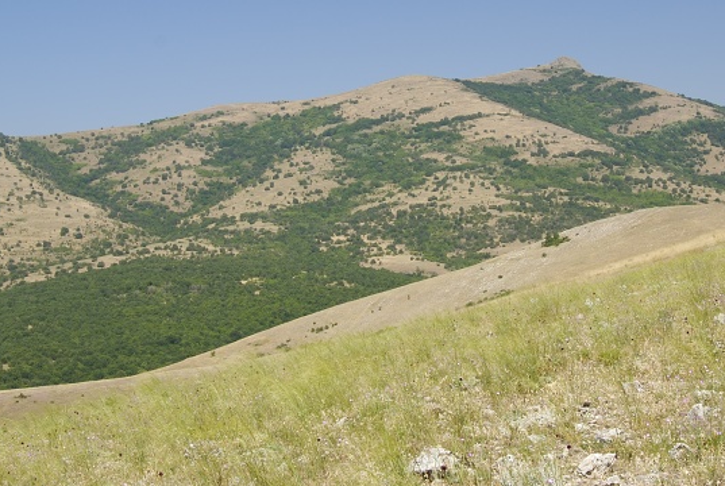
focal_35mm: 76
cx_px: 444
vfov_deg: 17.9
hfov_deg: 26.5
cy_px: 146
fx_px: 1533
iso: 100
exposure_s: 1/100
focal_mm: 34
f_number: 10
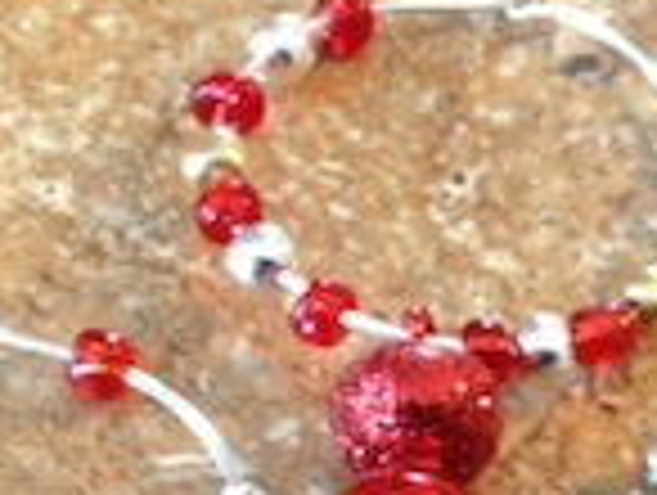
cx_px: 554
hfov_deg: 14.8
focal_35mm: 132
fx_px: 2509
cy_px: 646
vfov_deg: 11.0
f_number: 2.4
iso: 160
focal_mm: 4.28
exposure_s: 1/20
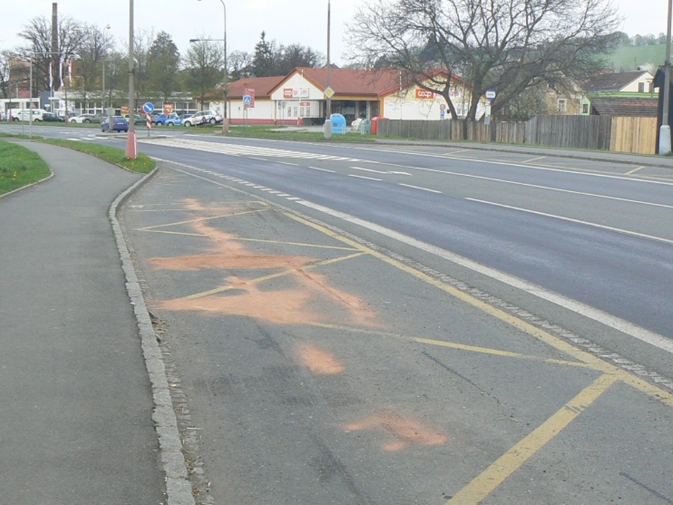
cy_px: 252
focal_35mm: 36
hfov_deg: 51.4
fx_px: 700
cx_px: 336
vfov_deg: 39.7
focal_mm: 6
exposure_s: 1/80
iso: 80
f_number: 4
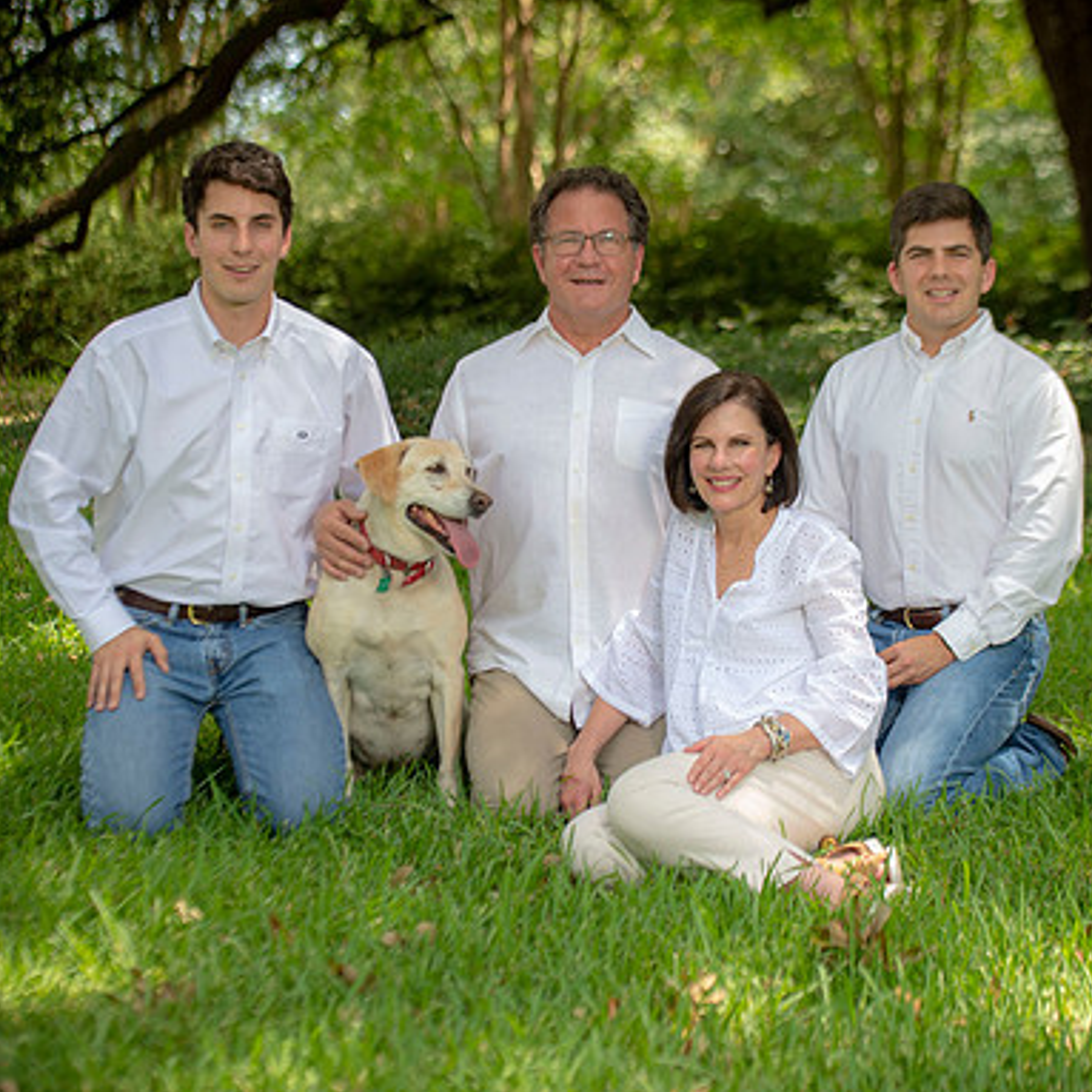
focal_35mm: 90
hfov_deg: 19.3
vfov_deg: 19.3
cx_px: 630
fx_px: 3212
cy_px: 545
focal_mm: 70
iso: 100
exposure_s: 1/200
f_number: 3.2
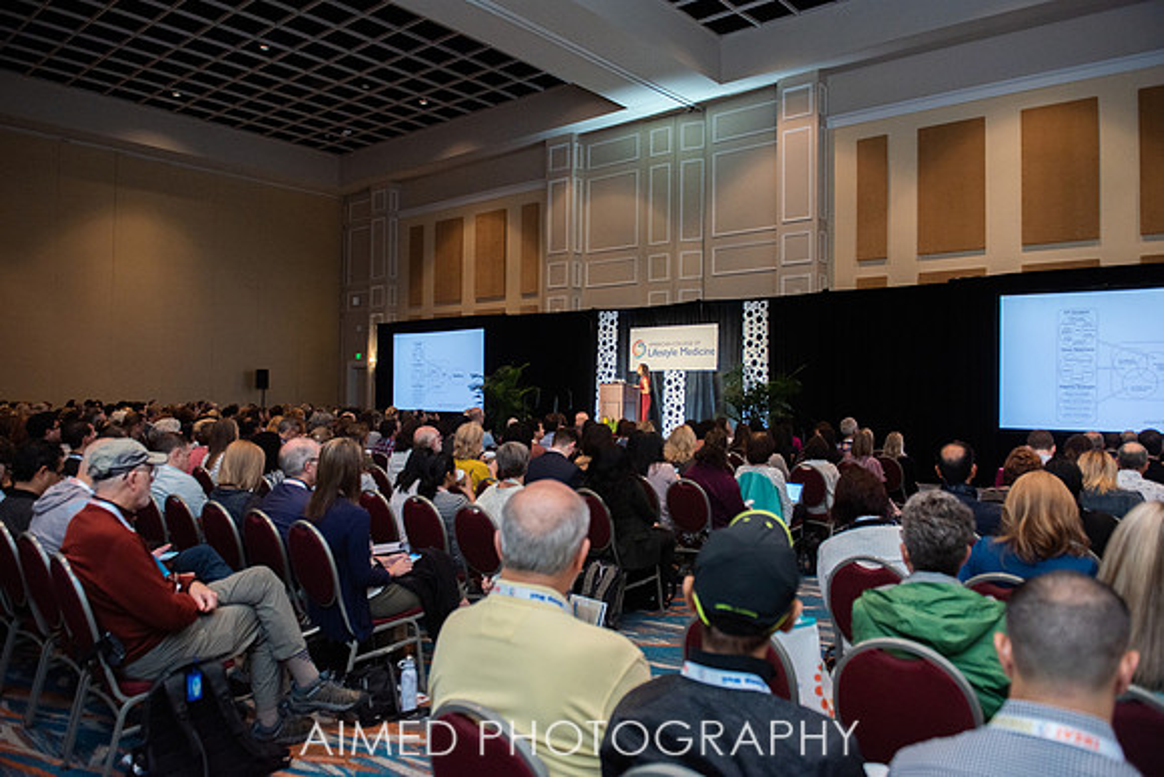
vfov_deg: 51.3
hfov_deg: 71.5
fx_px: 809
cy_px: 388
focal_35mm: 25
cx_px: 582
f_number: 3.2
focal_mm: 24
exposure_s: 1/200
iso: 640
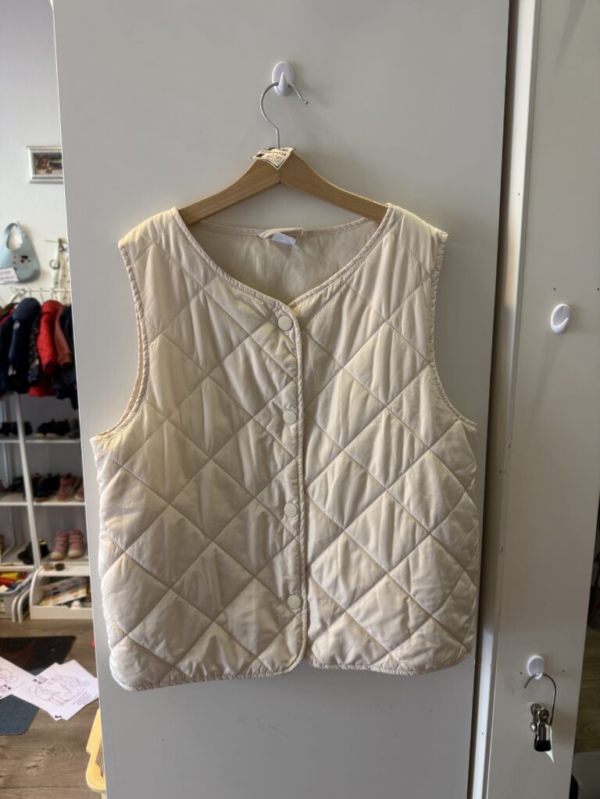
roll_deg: -0.2
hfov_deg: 56.8
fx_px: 555
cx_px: 300
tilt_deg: -10.8
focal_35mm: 24
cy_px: 400
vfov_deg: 71.6
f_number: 1.78
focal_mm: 6.76
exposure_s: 1/50
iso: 125
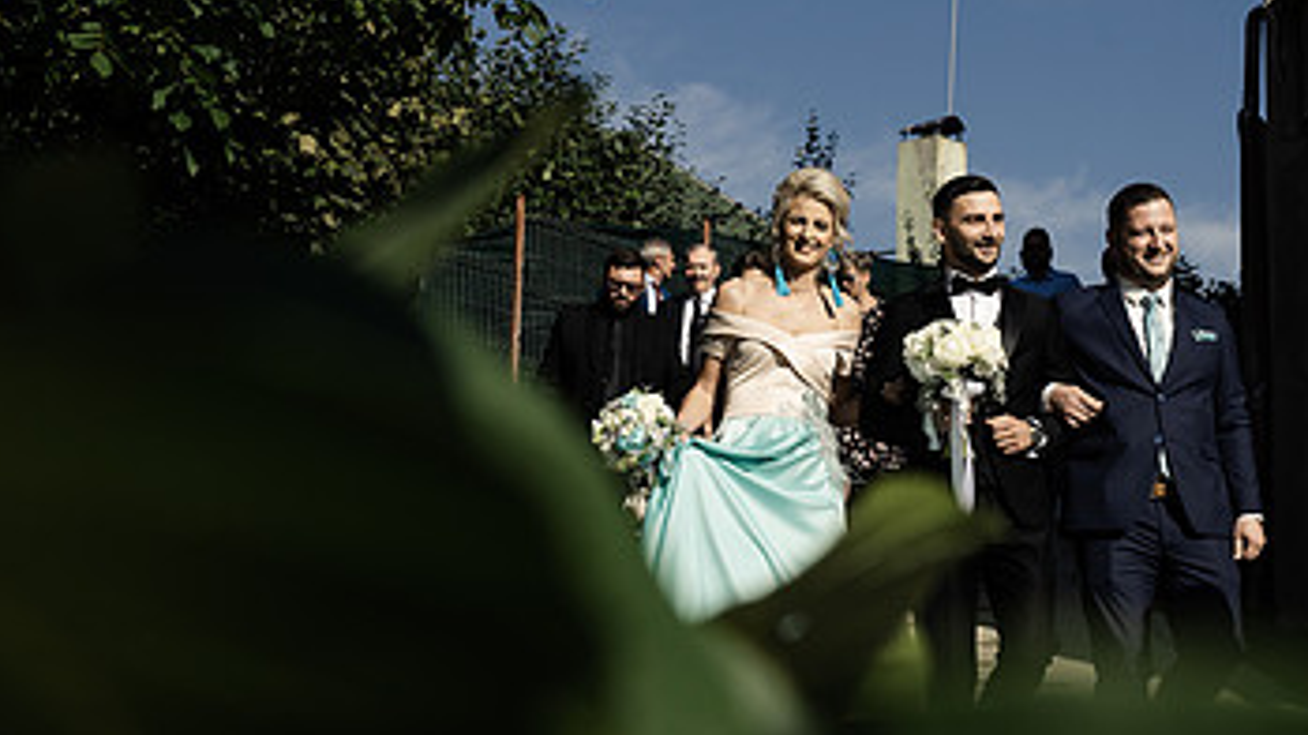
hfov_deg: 34.1
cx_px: 862
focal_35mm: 61
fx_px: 2115
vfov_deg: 19.7
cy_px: 388
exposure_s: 1/500
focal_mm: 35
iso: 100
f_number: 6.3
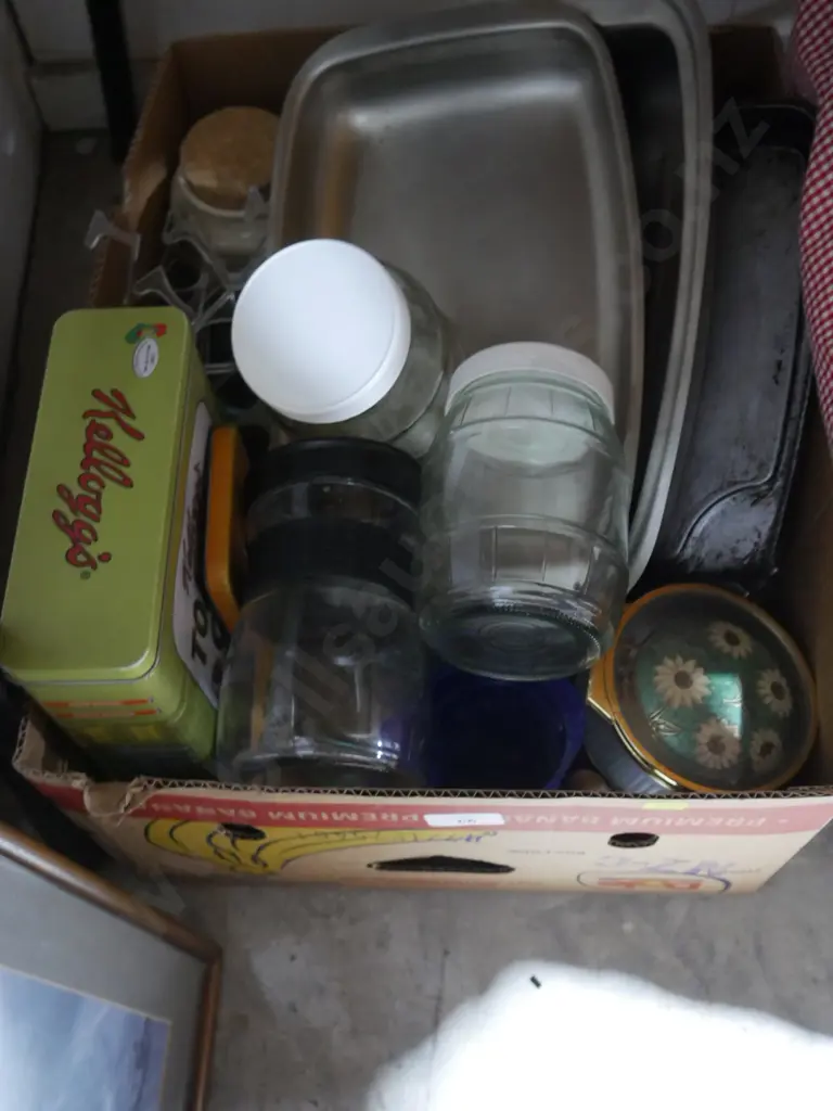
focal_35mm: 36
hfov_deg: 39.7
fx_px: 1155
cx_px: 416
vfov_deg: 51.4
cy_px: 556
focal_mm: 18
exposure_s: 1/15
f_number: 4
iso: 3200
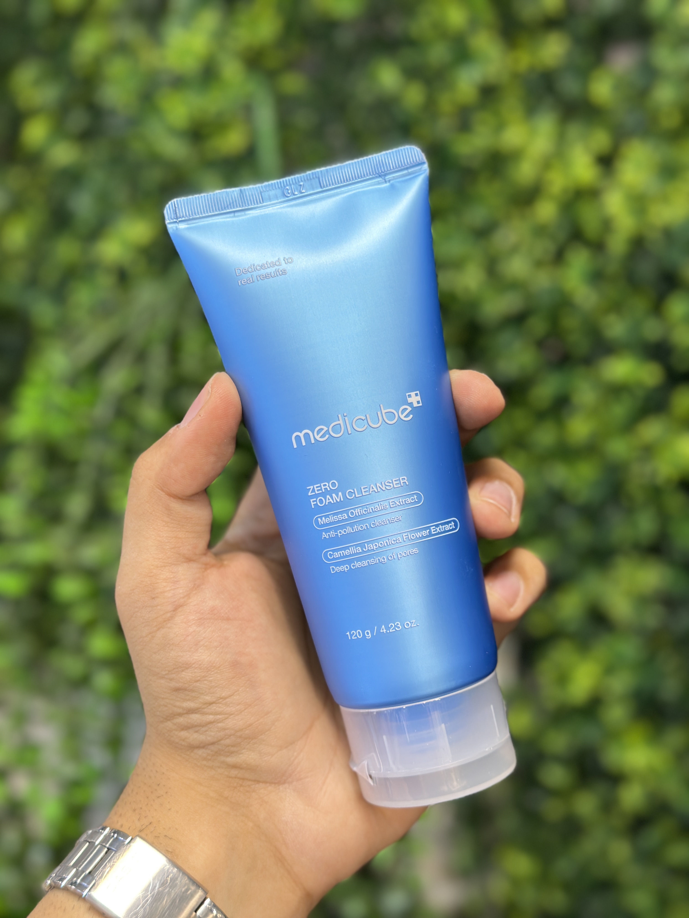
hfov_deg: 30.3
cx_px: 344
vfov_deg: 39.7
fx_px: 1274
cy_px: 459
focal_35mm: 48
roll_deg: -1.7
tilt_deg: -4.2
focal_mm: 6.86
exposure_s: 1/50
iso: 64
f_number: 1.78
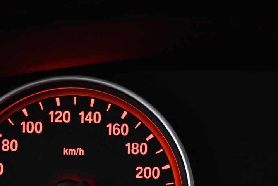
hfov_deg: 18.9
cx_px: 240
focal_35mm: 107
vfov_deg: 12.7
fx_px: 823
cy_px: 198
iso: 2800
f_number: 5
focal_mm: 31.5
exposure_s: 1/25
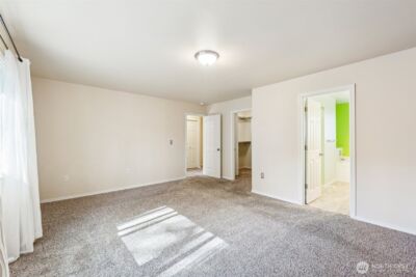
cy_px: 138
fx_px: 173
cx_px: 208
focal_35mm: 15
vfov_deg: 77.4
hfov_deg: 100.4
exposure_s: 1/4
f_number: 9
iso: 250
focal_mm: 10
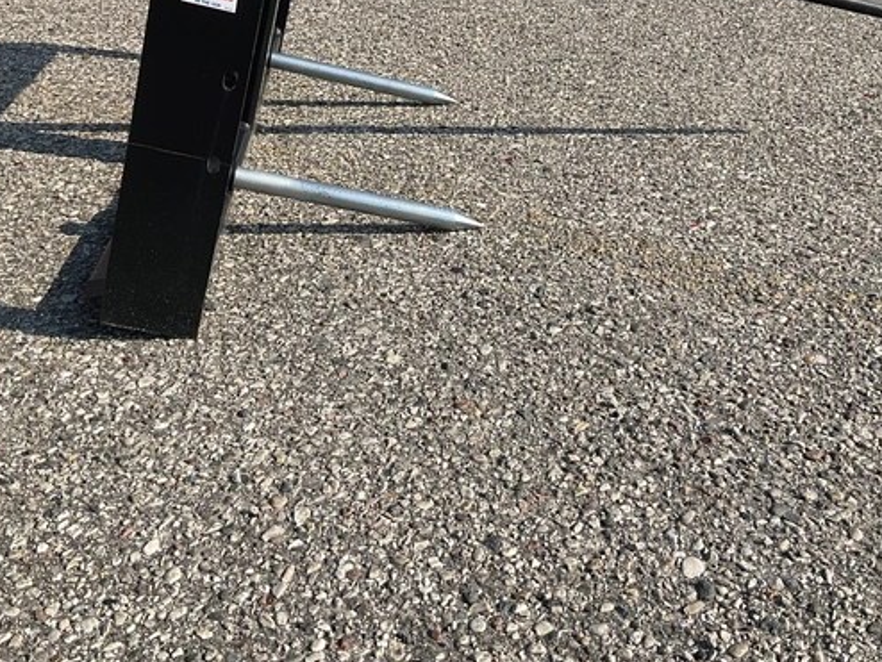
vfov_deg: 32.5
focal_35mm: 44
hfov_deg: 42.8
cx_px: 503
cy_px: 195
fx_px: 1122
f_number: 1.8
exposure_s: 1/1730
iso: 25
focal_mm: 3
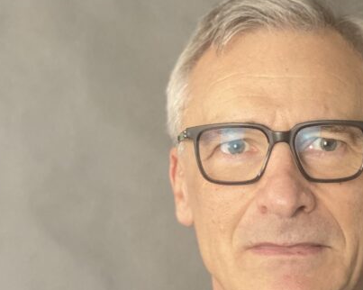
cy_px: 245
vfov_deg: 11.2
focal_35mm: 137
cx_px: 275
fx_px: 1471
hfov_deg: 14.0
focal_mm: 6
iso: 160
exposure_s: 1/100
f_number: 2
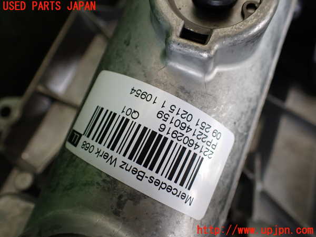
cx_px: 158
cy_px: 118
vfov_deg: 46.8
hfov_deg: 60.0
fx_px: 274
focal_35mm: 30
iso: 320
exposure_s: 1/125
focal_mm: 5.4
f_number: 2.3
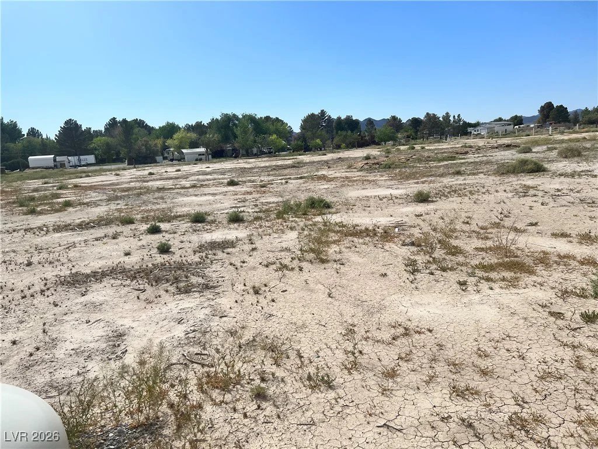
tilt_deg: -9.9
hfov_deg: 67.3
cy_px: 224
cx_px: 299
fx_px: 449
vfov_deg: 53.1
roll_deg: +4.9
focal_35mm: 26
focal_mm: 5.7
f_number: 1.5
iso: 50
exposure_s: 1/11364
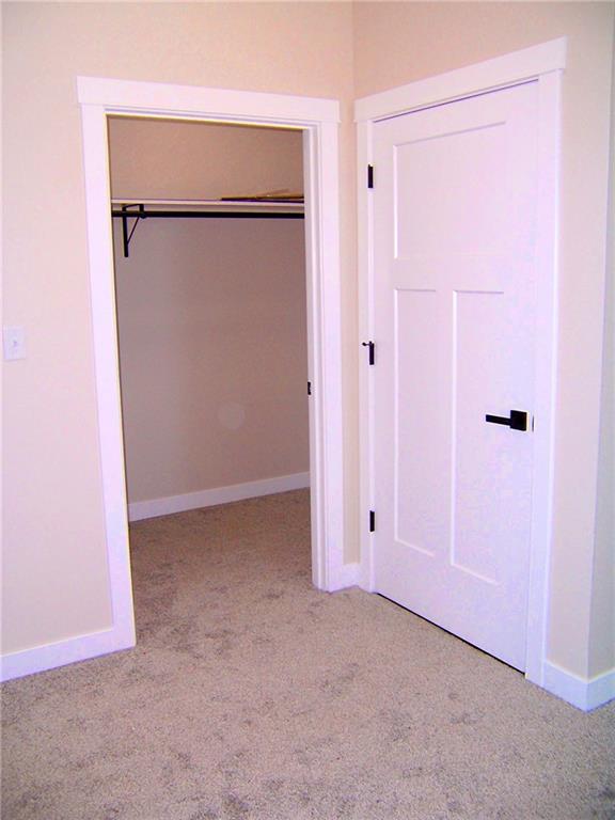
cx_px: 308
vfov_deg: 55.4
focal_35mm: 33
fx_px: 782
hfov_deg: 42.9
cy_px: 410
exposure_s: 1/90
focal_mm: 5.5
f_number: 2.8
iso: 140
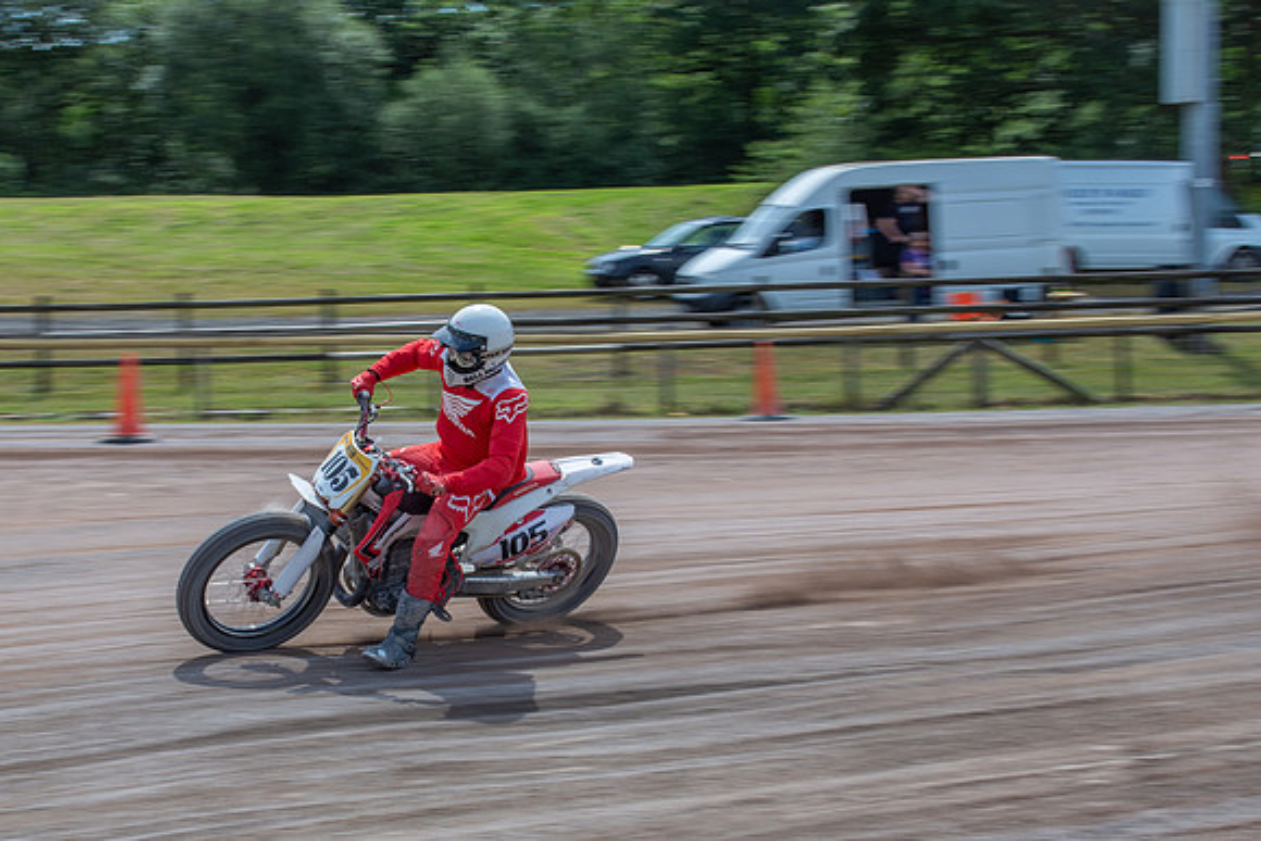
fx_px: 2433
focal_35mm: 69
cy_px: 501
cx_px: 426
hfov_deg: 28.9
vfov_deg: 19.6
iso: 160
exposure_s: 1/250
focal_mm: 31
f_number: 8
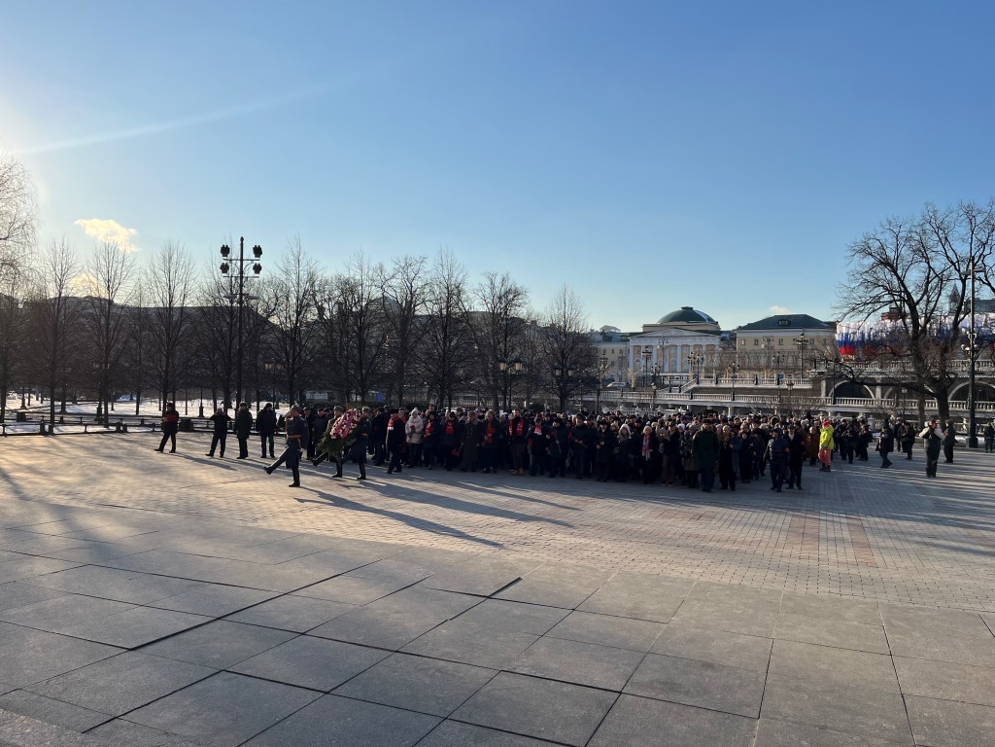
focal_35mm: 26
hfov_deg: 67.3
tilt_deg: +0.5
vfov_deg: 53.1
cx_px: 498
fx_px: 747
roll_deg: -0.8
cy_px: 374
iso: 50
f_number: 1.6
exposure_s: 1/4016
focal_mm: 5.1
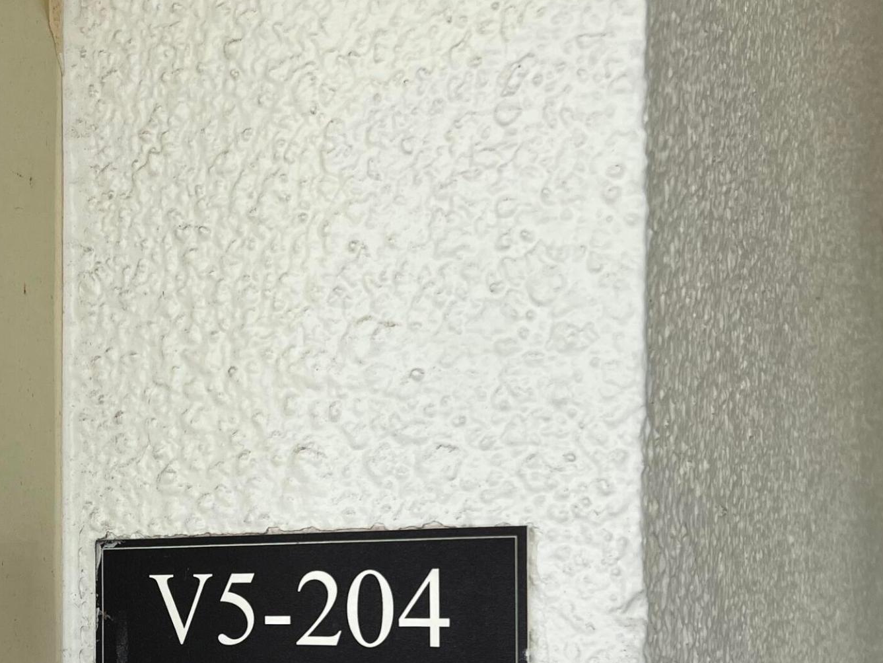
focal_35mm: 56
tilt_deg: +1.1
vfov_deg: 25.3
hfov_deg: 32.2
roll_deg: +0.7
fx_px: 1429
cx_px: 46
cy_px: 593
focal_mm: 5.7
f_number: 1.5
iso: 50
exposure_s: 1/1029
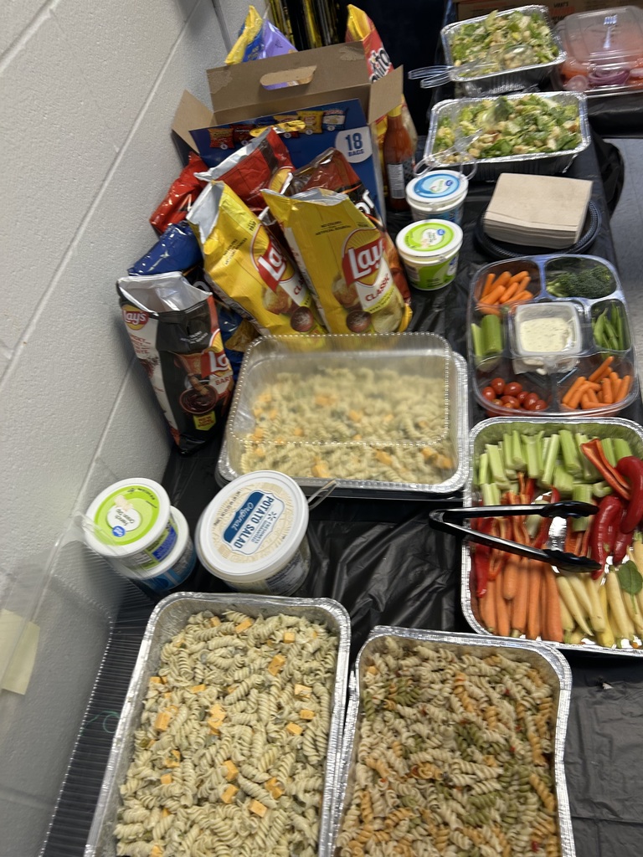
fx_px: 644
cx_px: 322
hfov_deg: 53.1
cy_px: 428
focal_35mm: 26
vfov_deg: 67.3
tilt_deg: -54.0
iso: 80
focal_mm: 5.7
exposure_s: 1/60
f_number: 1.5
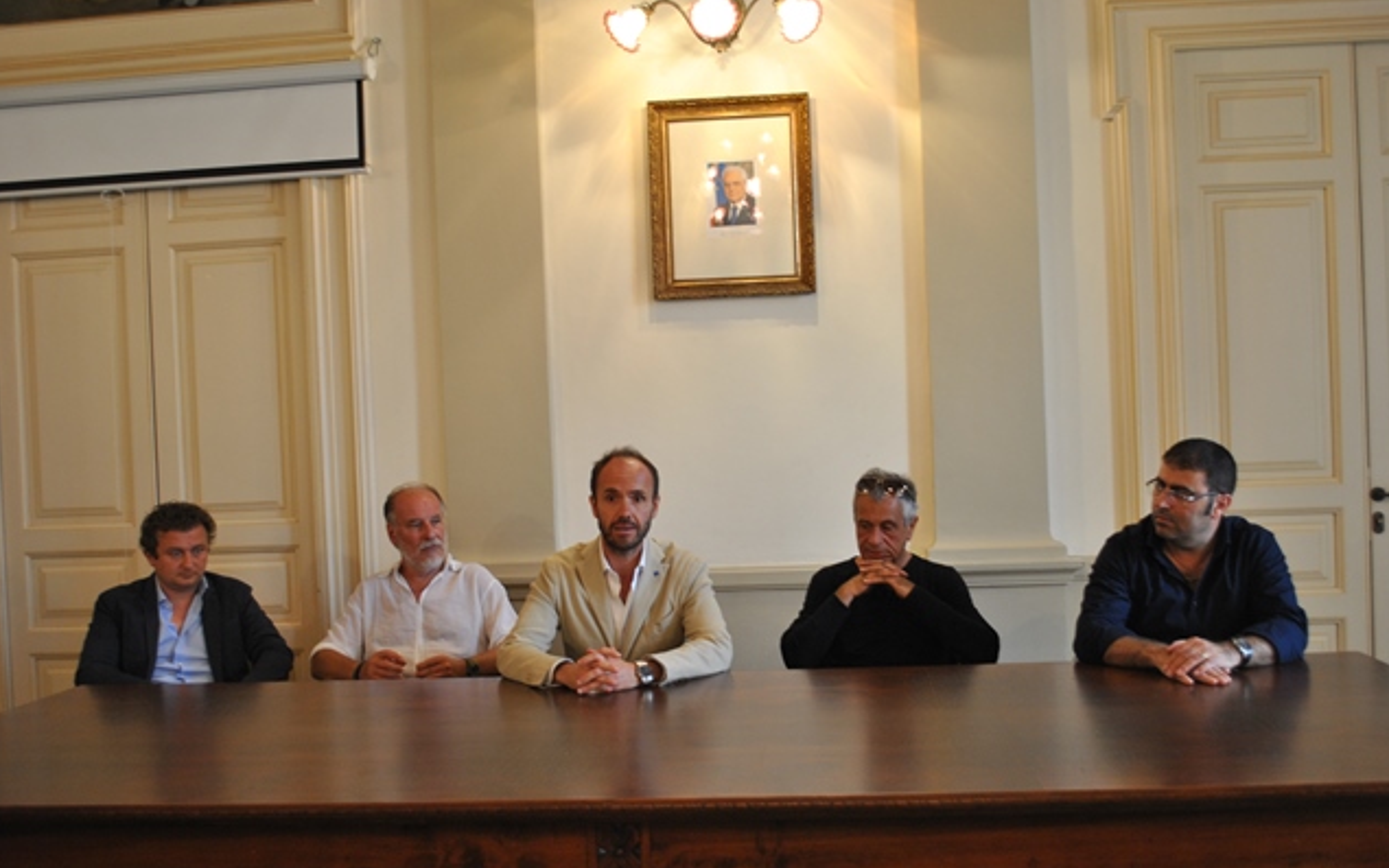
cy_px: 466
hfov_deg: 52.7
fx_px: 1401
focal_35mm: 37
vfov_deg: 34.4
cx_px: 693
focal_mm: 24
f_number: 4
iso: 320
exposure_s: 1/30
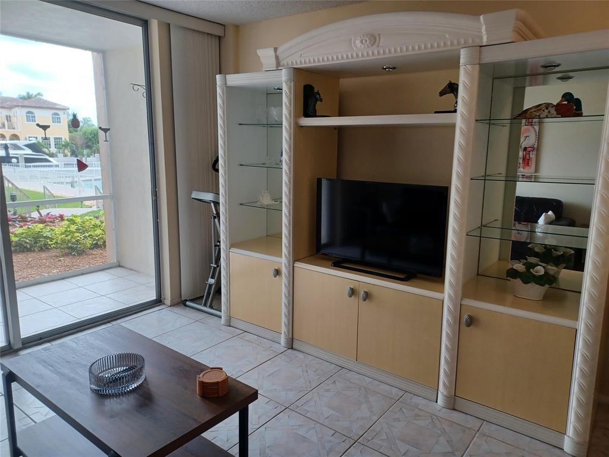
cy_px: 228
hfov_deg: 69.4
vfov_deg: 54.9
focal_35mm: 25
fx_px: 440
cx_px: 304
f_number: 1.8
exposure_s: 1/60
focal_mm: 4.6
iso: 160
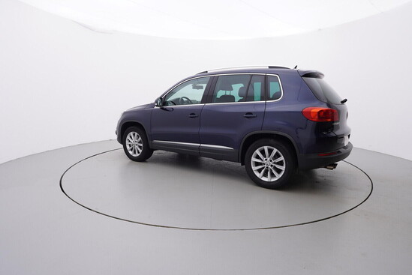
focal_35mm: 22
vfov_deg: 56.2
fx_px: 258
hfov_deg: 77.3
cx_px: 206
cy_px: 138
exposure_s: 1/80
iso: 200
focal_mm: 15
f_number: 5
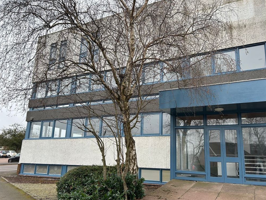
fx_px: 223
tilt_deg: +13.6
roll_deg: -1.2
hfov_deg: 61.5
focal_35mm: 29
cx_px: 147
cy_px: 107
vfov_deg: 48.2
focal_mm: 5.7
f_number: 1.5
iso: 50
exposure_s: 1/121
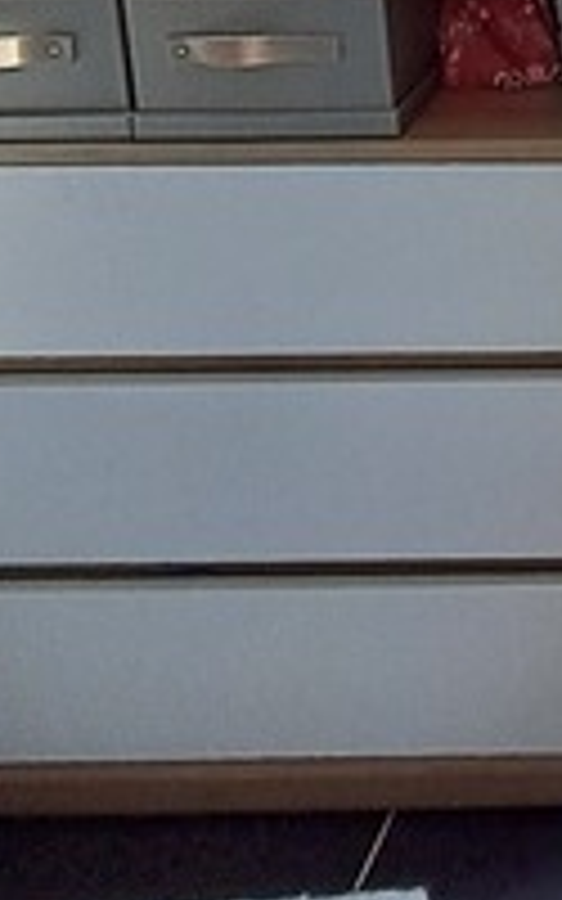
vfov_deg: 26.6
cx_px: 1106
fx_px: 1593
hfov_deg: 15.9
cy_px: -279
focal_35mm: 65
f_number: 2.2
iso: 40
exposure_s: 1/202
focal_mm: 1.64
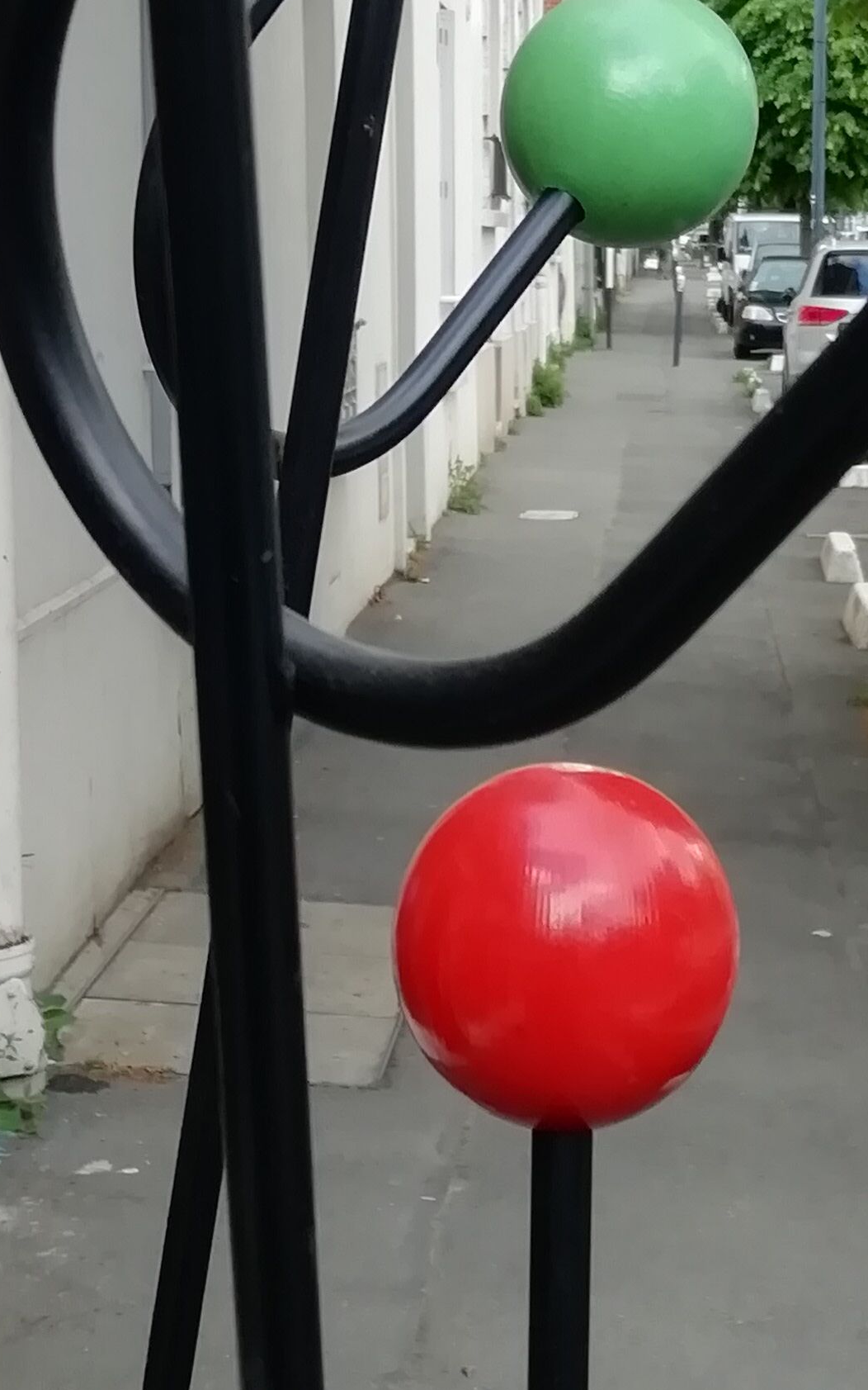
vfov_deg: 27.1
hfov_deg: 17.1
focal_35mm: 76
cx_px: 616
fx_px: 2876
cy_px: 621
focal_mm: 3.46
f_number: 2.2
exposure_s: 1/159
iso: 50
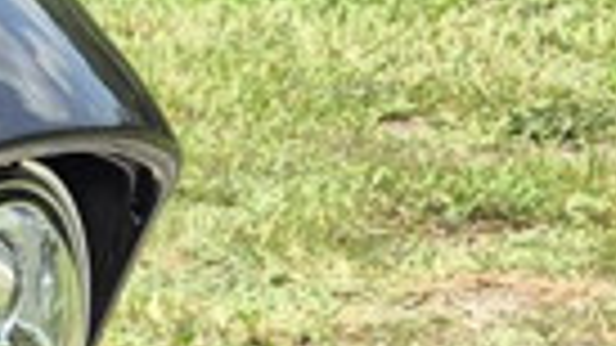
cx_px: -1212
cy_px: 822
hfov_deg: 9.0
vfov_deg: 6.0
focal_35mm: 195
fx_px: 3184
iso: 80
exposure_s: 1/2064
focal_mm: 5.4
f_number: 1.8
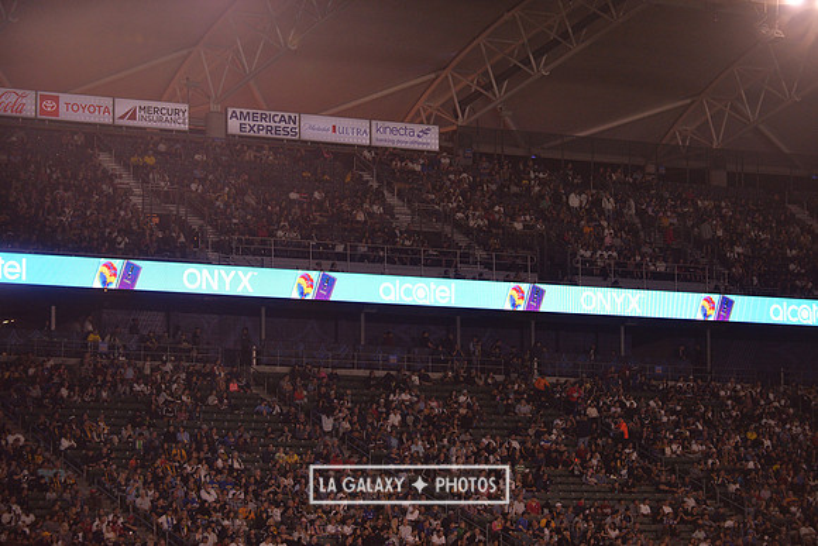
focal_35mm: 135
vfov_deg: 10.2
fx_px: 3068
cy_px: 273
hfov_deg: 15.2
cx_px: 409
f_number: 2.8
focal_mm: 135
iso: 1600
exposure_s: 1/2000
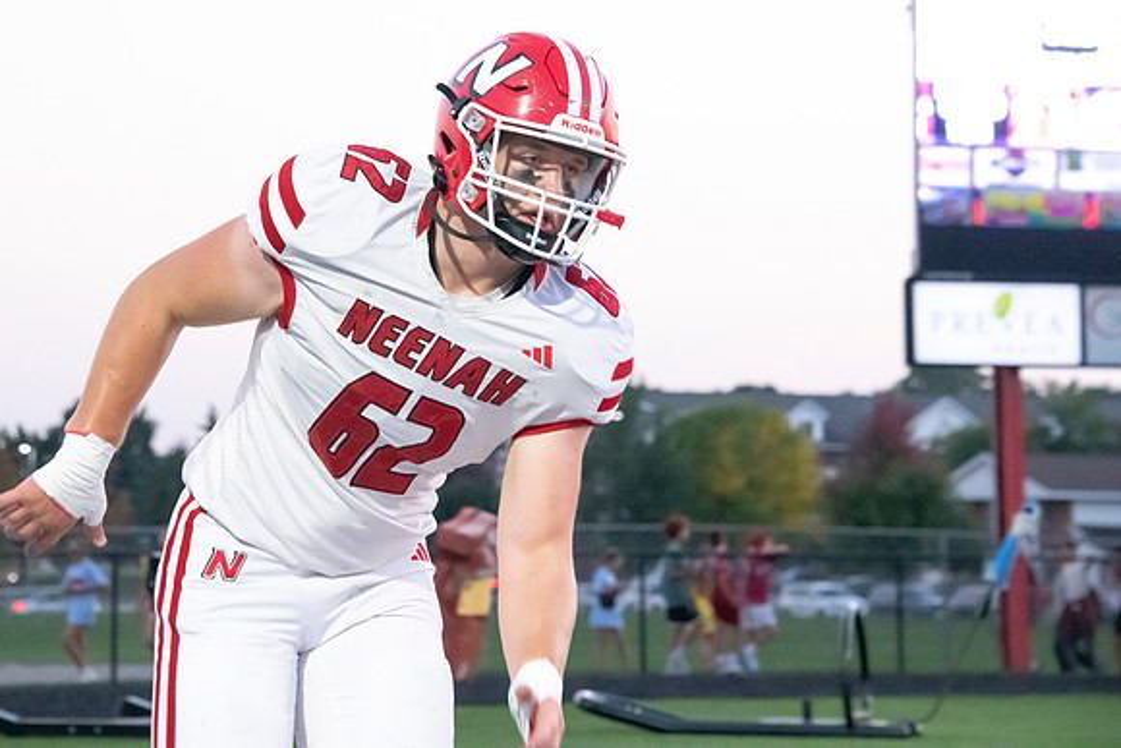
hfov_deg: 12.2
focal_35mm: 168
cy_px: 283
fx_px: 5222
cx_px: 425
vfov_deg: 8.2
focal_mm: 135
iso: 10000
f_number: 7.1
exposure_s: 1/400
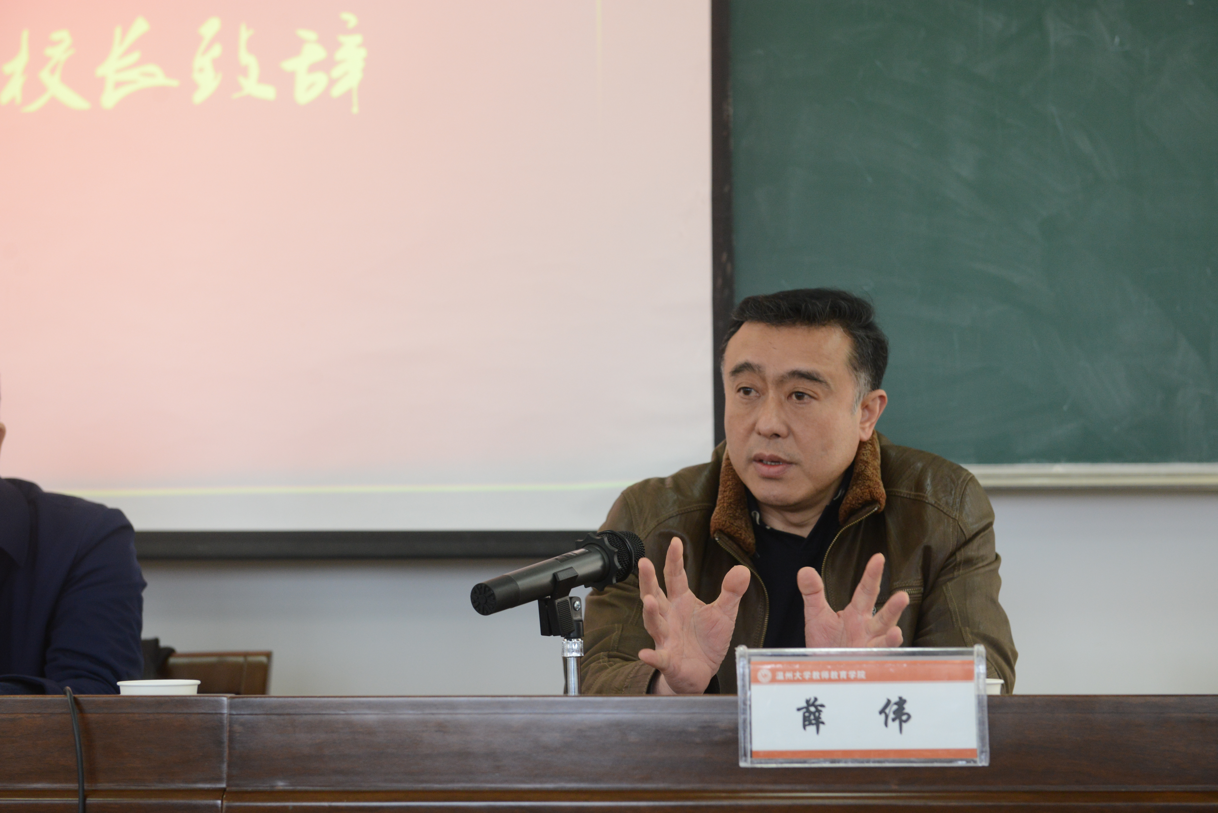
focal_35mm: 70
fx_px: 2369
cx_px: 609
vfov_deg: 19.5
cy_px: 406
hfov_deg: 28.8
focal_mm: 70
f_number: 4.5
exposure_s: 1/125
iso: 1600
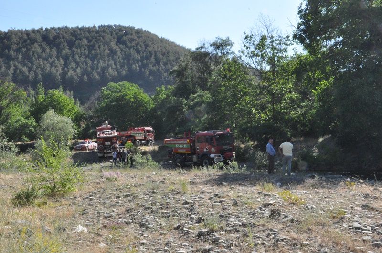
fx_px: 509
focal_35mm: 48
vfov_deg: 28.0
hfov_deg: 41.2
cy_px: 126
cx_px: 191
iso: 2000
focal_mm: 32
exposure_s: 1/200
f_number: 29
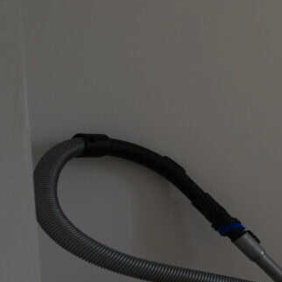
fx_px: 848
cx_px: 890
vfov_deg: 18.7
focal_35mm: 92
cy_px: 59
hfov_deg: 10.7
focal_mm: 17
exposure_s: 1/160
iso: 320
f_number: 4
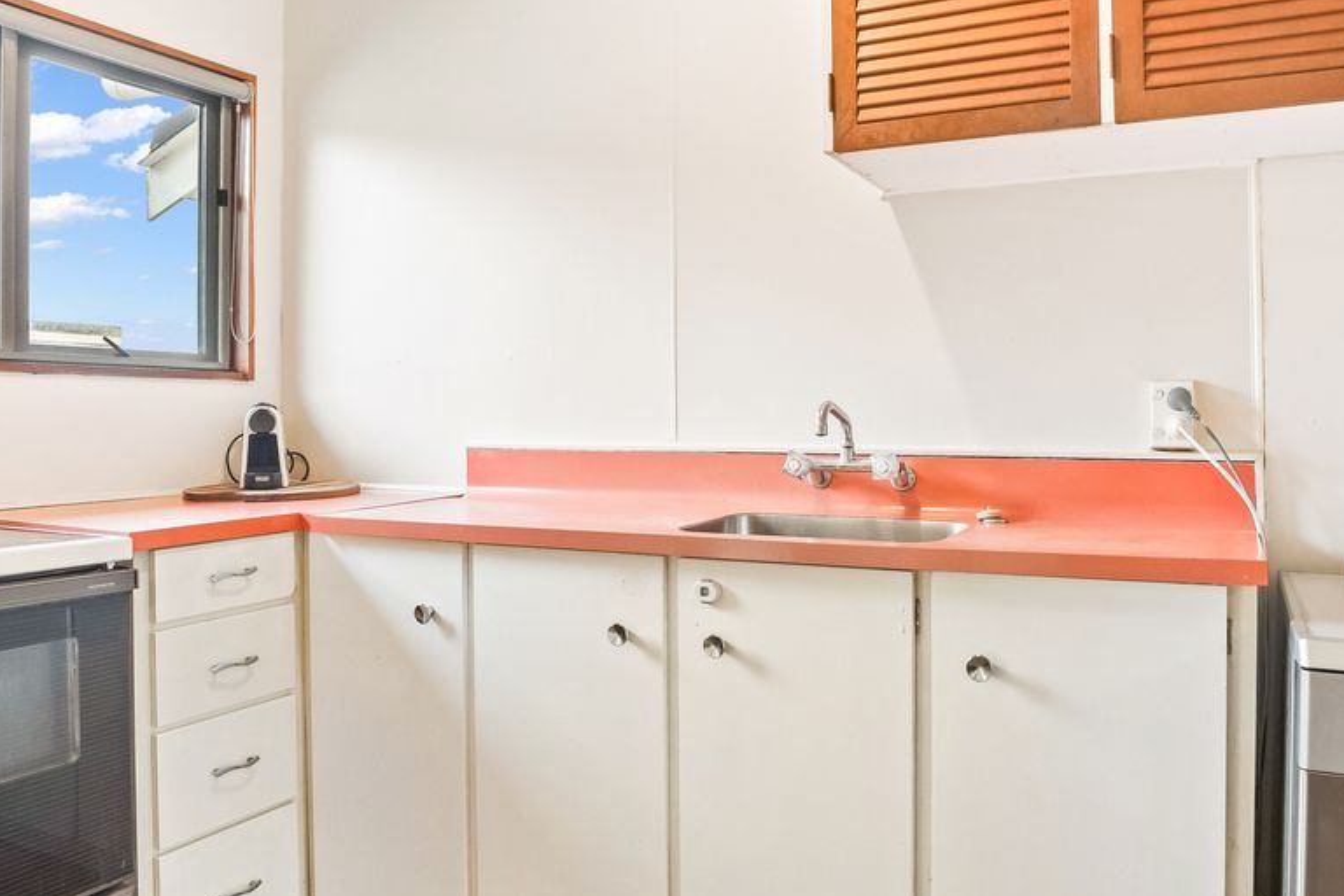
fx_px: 1008
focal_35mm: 27
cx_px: 681
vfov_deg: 47.9
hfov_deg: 67.4
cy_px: 444
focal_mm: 16
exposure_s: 1/13
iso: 2000
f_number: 6.3
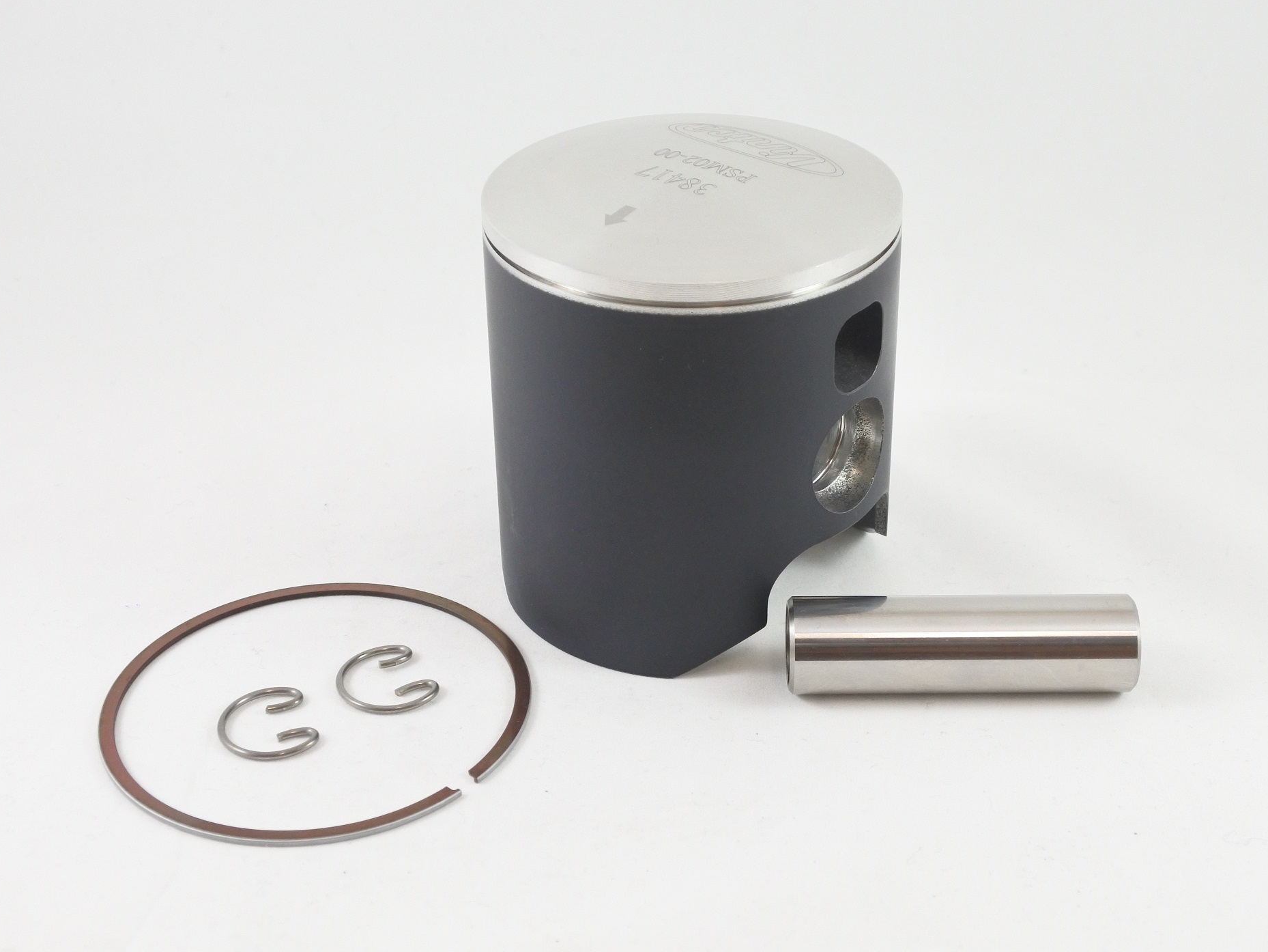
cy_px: 480
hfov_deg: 42.9
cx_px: 672
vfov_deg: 32.9
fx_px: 1612
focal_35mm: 44
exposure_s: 1/125
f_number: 4.2
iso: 560
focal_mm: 15
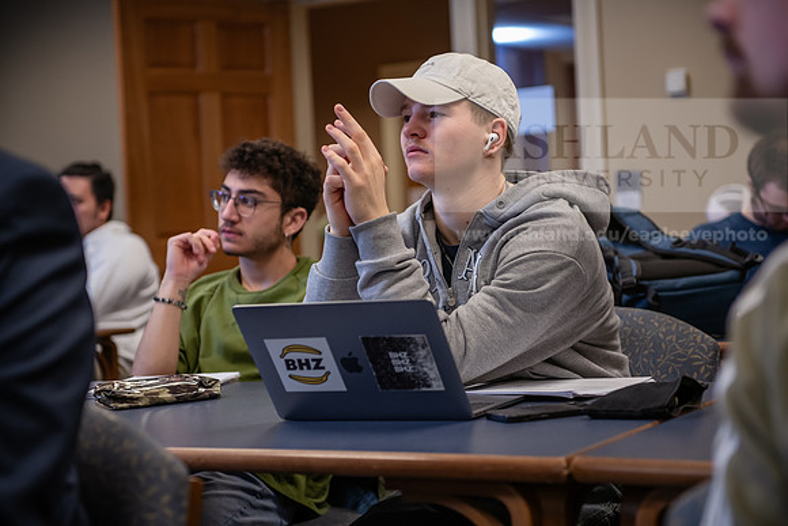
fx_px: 1533
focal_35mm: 70
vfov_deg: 19.5
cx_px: 394
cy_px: 263
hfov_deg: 28.8
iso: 800
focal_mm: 70
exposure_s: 1/160
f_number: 3.2
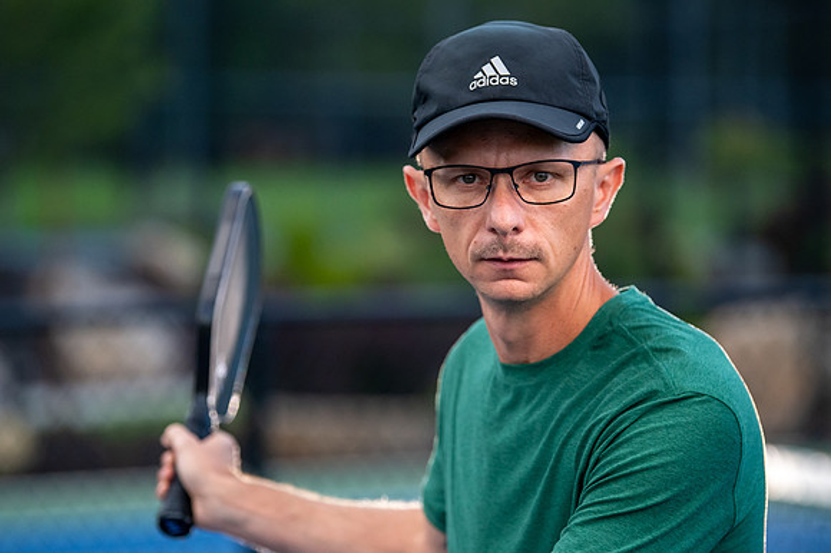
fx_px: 3894
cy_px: 276
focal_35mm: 169
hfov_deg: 12.2
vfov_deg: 8.1
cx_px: 406
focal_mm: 135
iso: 1250
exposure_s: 1/1000
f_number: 2.8
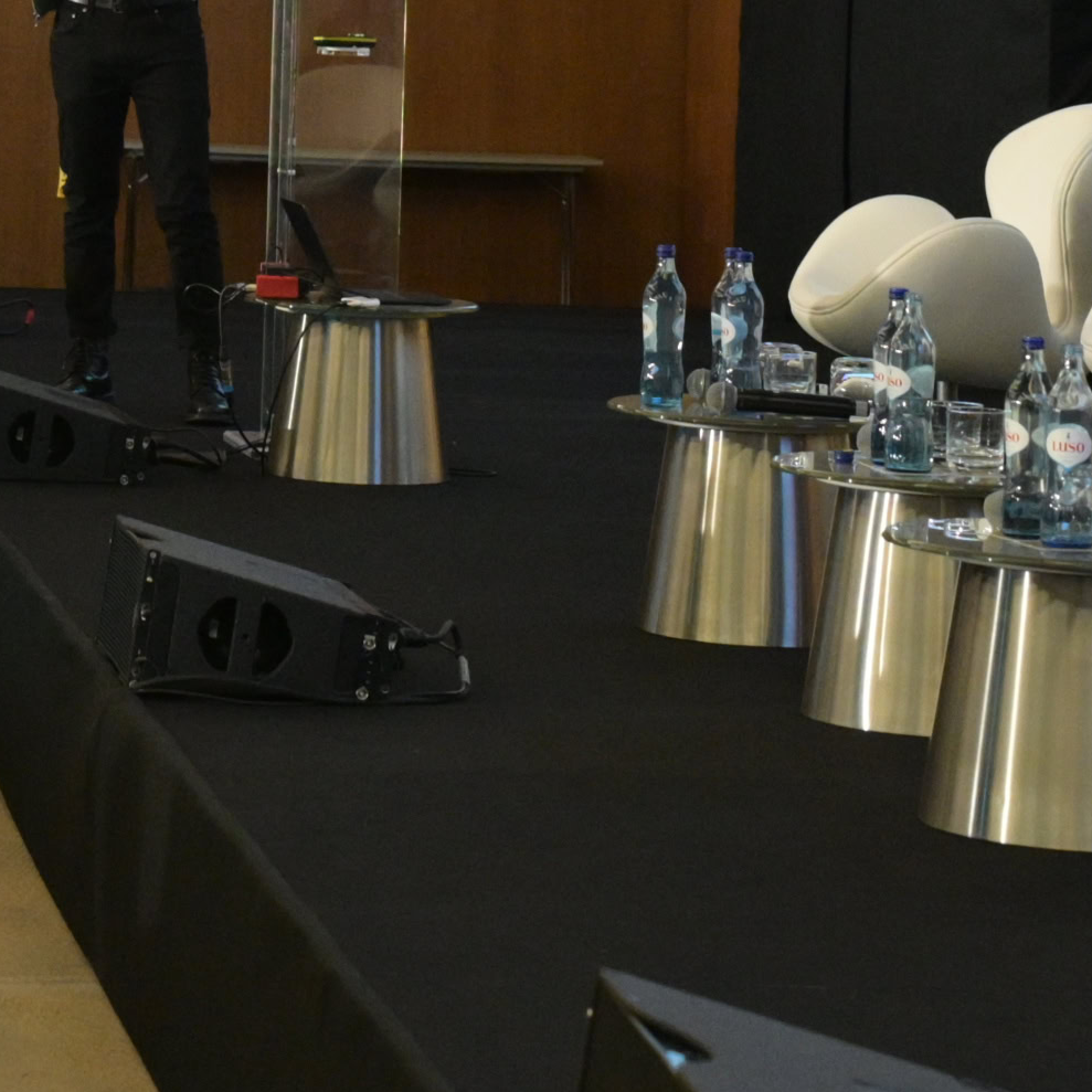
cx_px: -349
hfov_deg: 11.5
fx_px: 5282
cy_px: -256
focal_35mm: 148
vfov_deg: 11.5
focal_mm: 38
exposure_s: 1/125
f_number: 3.5
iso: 4500
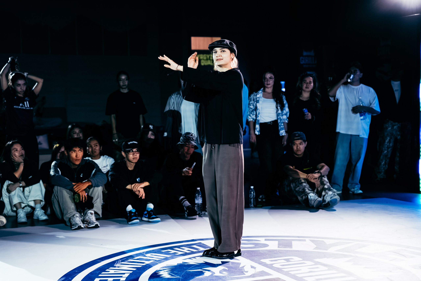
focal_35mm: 69
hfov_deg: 29.2
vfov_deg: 19.7
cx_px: 210
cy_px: 140
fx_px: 807
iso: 3200
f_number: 2.8
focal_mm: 69
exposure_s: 1/800
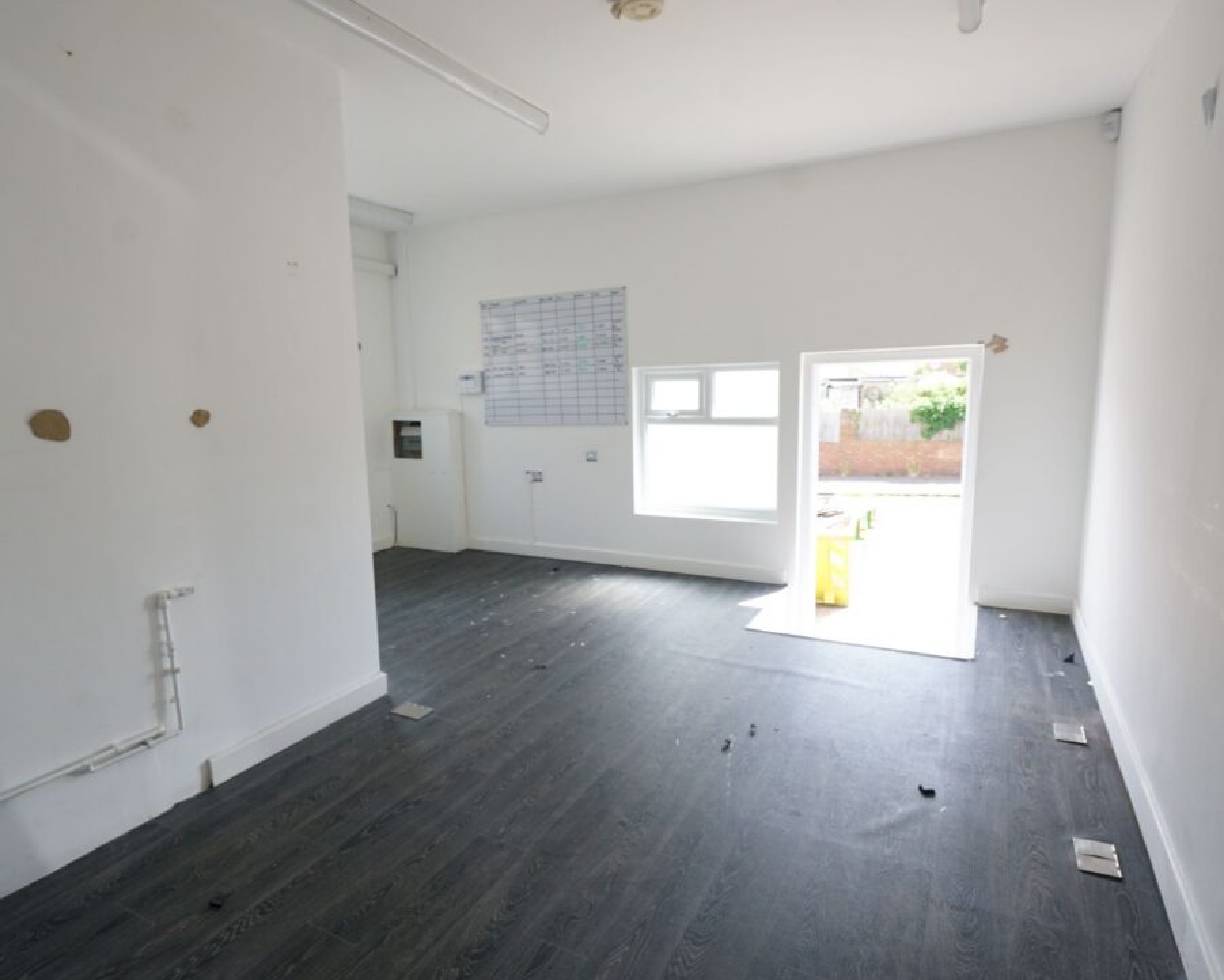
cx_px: 587
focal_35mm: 20
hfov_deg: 80.3
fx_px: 725
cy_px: 508
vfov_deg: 68.1
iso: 500
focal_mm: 16
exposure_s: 1/250
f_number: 5
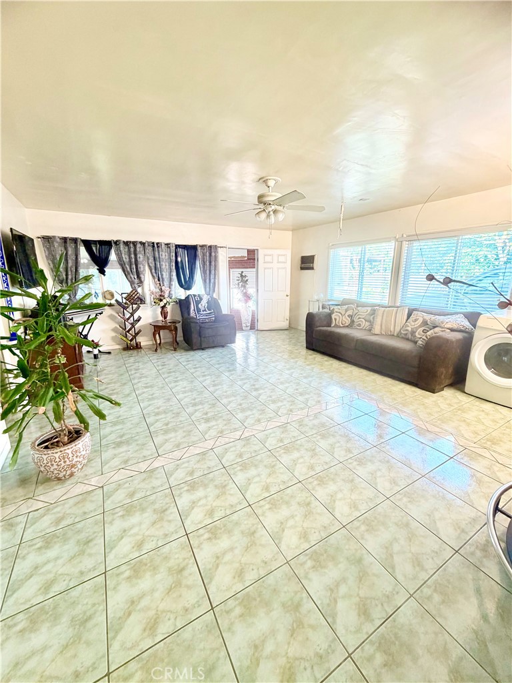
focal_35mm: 14
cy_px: 342
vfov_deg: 102.1
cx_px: 256
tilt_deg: -12.6
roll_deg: +0.3
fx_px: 276
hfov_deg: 85.7
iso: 160
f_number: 2.2
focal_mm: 2.22
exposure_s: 1/60
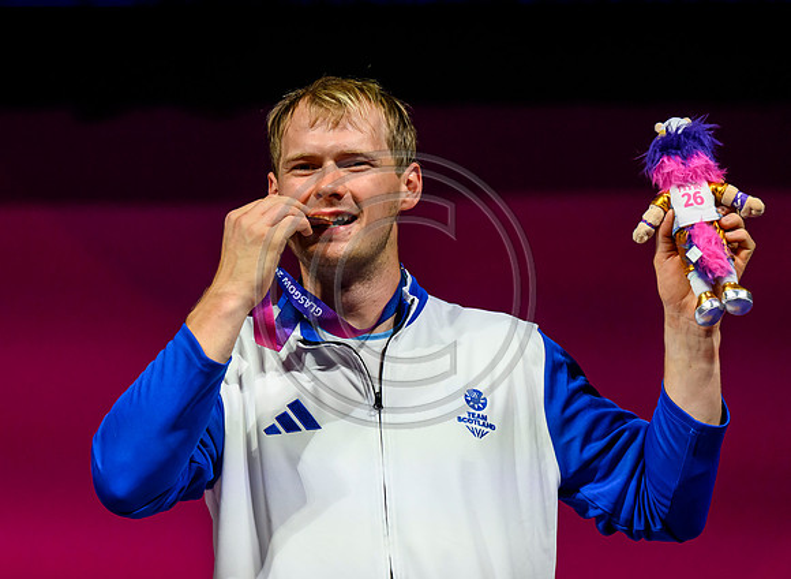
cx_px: 366
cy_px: 325
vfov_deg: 6.2
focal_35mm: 236
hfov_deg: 8.5
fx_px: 5351
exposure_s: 1/1600
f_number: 3.2
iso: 2500
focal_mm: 160
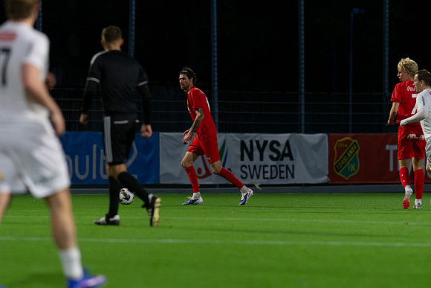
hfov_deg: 4.6
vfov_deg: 3.1
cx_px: 216
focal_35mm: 450
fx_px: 5389
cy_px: 144
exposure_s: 1/800
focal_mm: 300
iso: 8000
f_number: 3.5
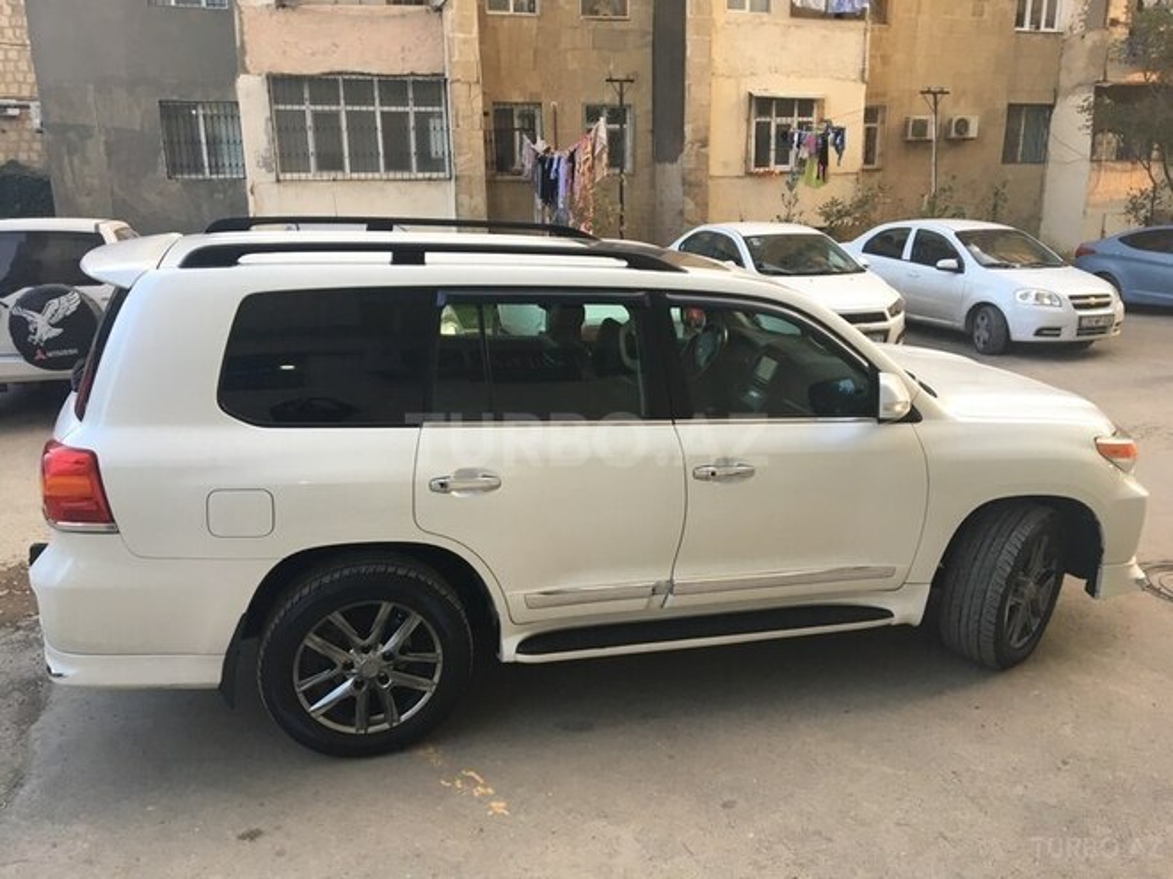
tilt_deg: -15.4
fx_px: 983
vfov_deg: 48.2
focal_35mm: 29
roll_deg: +0.9
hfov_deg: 61.7
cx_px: 586
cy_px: 440
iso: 32
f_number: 2.2
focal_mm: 4.15
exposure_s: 1/33
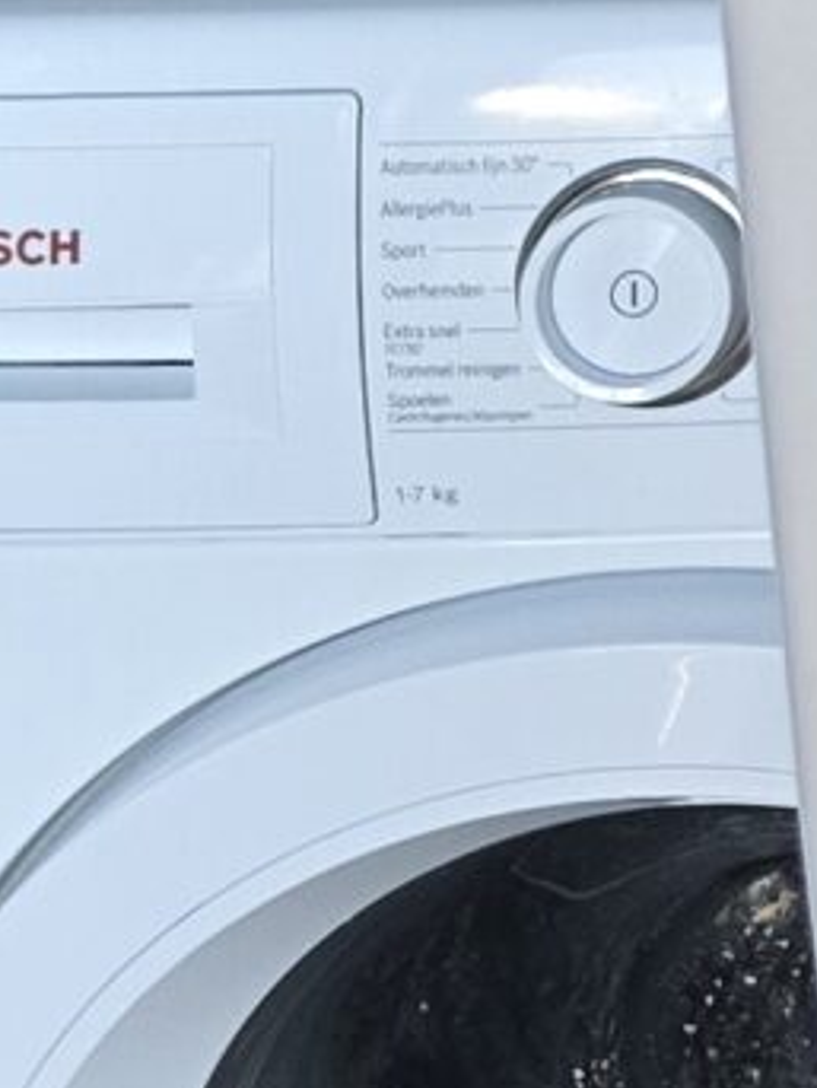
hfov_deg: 7.0
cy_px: -1180
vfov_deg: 10.4
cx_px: 2998
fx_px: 5406
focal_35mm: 172
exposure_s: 1/180
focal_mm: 6.3
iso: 125
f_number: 1.7
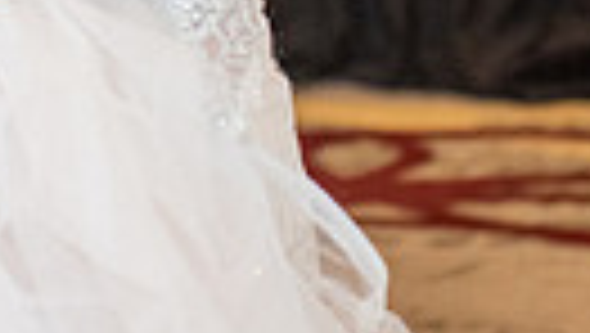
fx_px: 5074
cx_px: 18
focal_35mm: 324
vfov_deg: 3.7
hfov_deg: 6.6
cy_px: -439
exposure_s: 1/160
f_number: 2.8
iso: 1600
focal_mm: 70
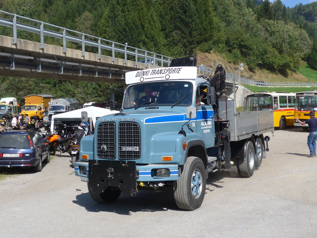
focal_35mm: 46
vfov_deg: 31.5
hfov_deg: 41.2
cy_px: 119
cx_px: 158
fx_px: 421
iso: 80
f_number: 3
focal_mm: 9.5
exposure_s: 1/1600
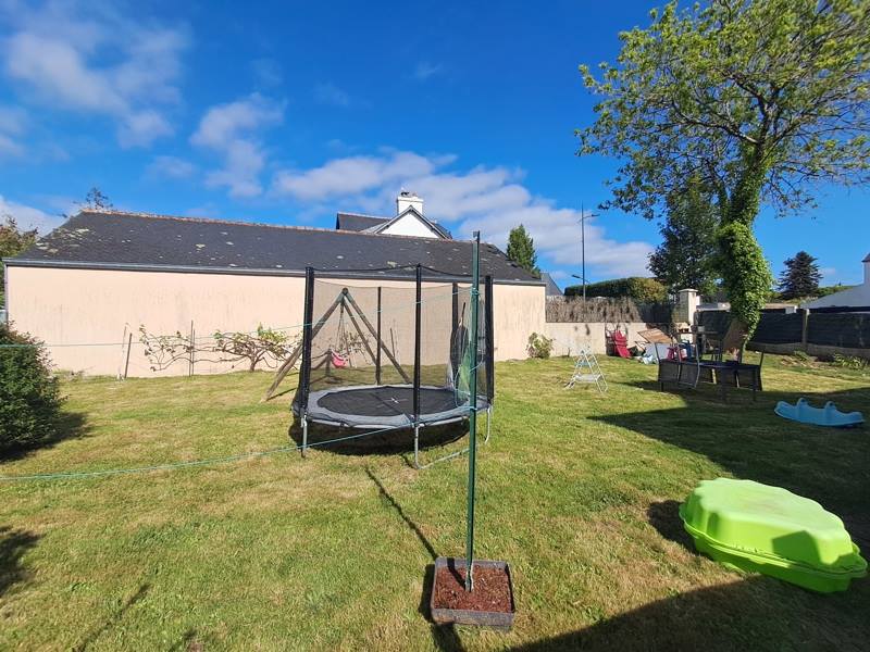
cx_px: 435
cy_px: 326
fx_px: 402
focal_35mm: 16
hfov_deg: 94.5
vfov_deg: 78.1
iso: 40
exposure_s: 1/1942
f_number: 2.2
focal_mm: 1.64
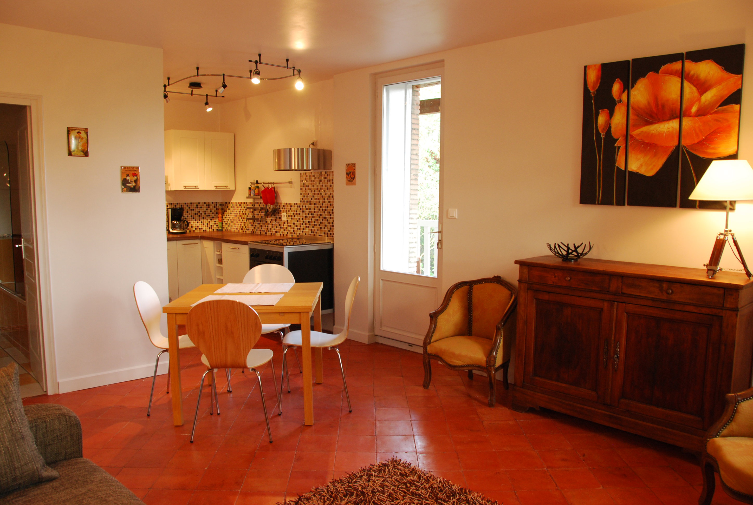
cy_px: 252
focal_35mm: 27
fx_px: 566
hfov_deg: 67.3
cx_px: 376
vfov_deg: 48.1
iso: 400
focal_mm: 18
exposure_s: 1/13
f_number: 6.3
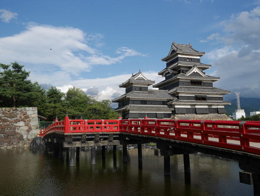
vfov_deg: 44.2
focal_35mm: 32
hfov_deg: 56.8
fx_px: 241
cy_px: 98
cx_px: 130
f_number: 7.1
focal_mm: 16
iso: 200
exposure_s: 1/400
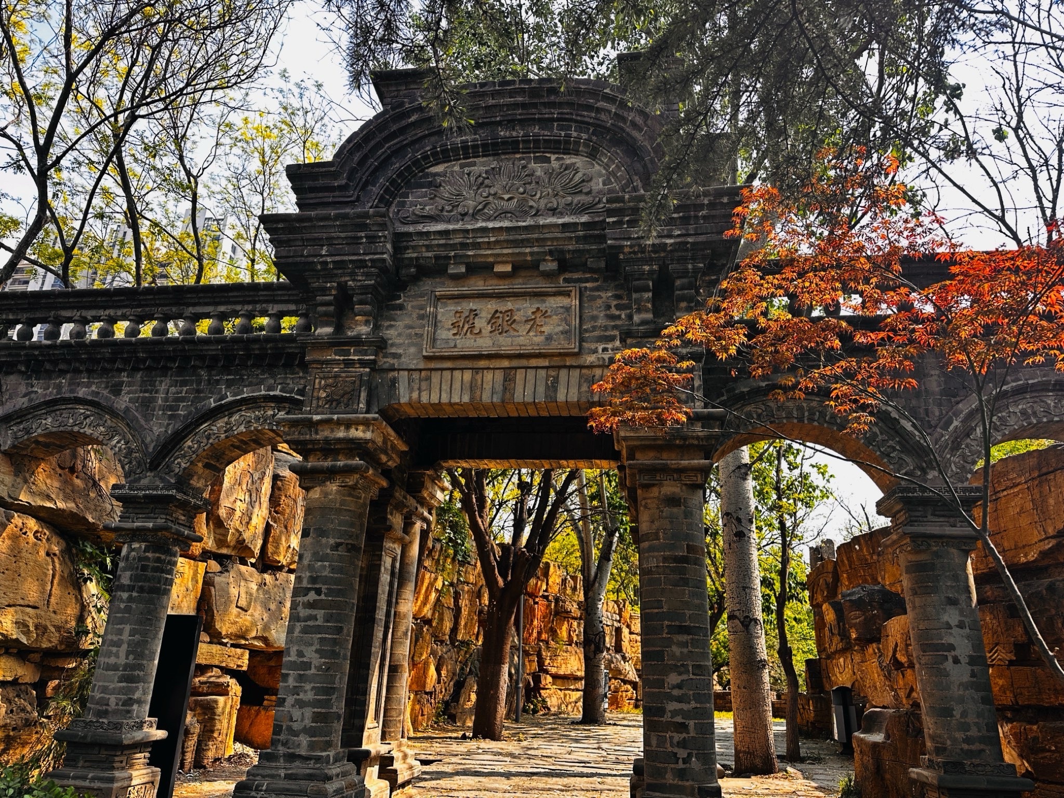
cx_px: 532
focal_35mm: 24
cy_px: 399
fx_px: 738
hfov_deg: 71.6
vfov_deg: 56.8
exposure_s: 1/503
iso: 80
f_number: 1.78
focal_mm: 6.86
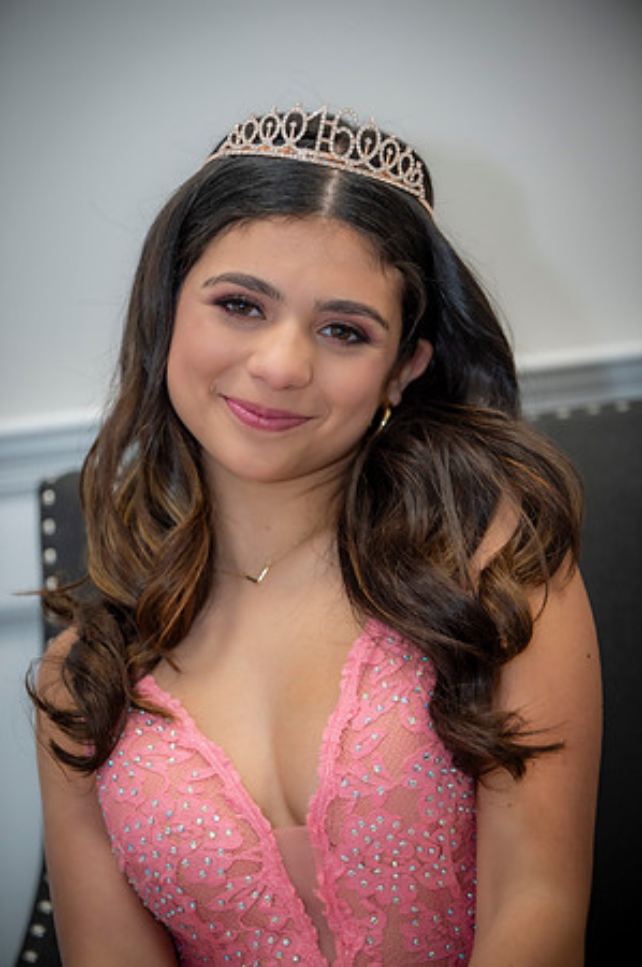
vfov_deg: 22.2
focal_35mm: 92
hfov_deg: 14.8
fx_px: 2467
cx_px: 321
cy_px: 484
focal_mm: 92
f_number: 3.5
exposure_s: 1/160
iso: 1250
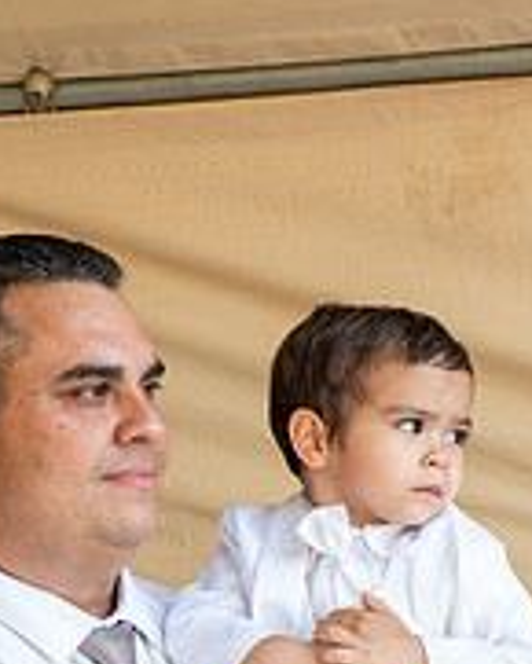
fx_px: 5310
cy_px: 642
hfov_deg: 5.7
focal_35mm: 270
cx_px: -96
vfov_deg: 7.1
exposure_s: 1/250
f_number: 5
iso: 640
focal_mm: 70
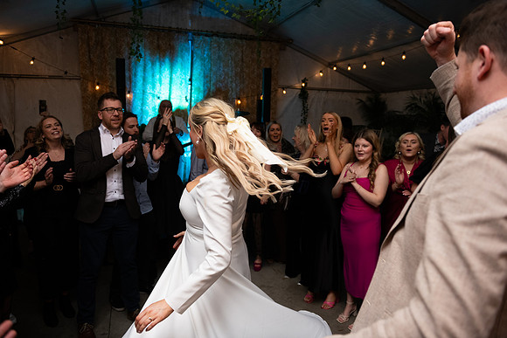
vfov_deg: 49.6
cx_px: 254
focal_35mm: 26
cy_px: 169
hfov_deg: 69.4
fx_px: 366
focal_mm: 26
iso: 800
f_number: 3.5
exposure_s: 1/160
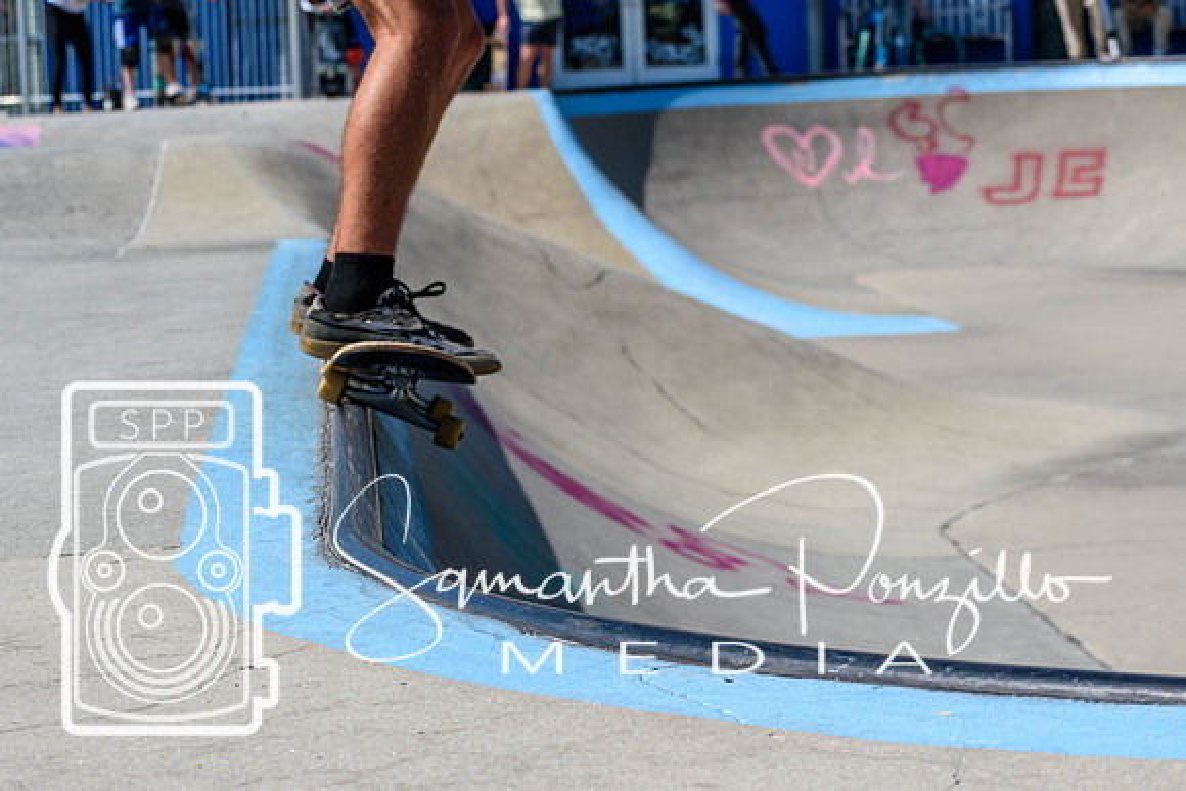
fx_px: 3855
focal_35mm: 117
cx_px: 593
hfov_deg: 17.5
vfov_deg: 11.7
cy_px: 396
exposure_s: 1/1000
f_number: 8
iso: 200
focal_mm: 78
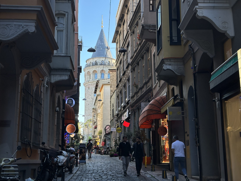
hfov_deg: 39.7
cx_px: 120
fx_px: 334
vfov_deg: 30.3
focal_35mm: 48
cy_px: 90
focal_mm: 6.86
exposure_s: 1/538
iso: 64
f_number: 1.78
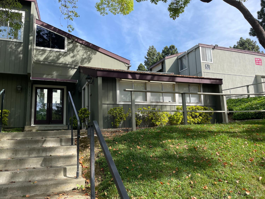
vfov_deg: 53.1
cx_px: 132
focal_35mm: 26
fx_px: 199
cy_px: 100
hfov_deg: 67.3
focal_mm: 4.2
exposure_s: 1/1642
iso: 32
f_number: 1.6
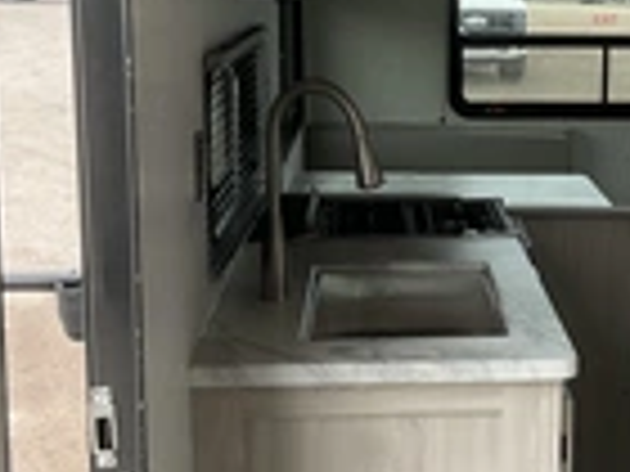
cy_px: 229
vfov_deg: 17.8
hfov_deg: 23.2
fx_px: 1511
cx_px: 508
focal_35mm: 83
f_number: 1.8
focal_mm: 3
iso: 32
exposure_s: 1/122
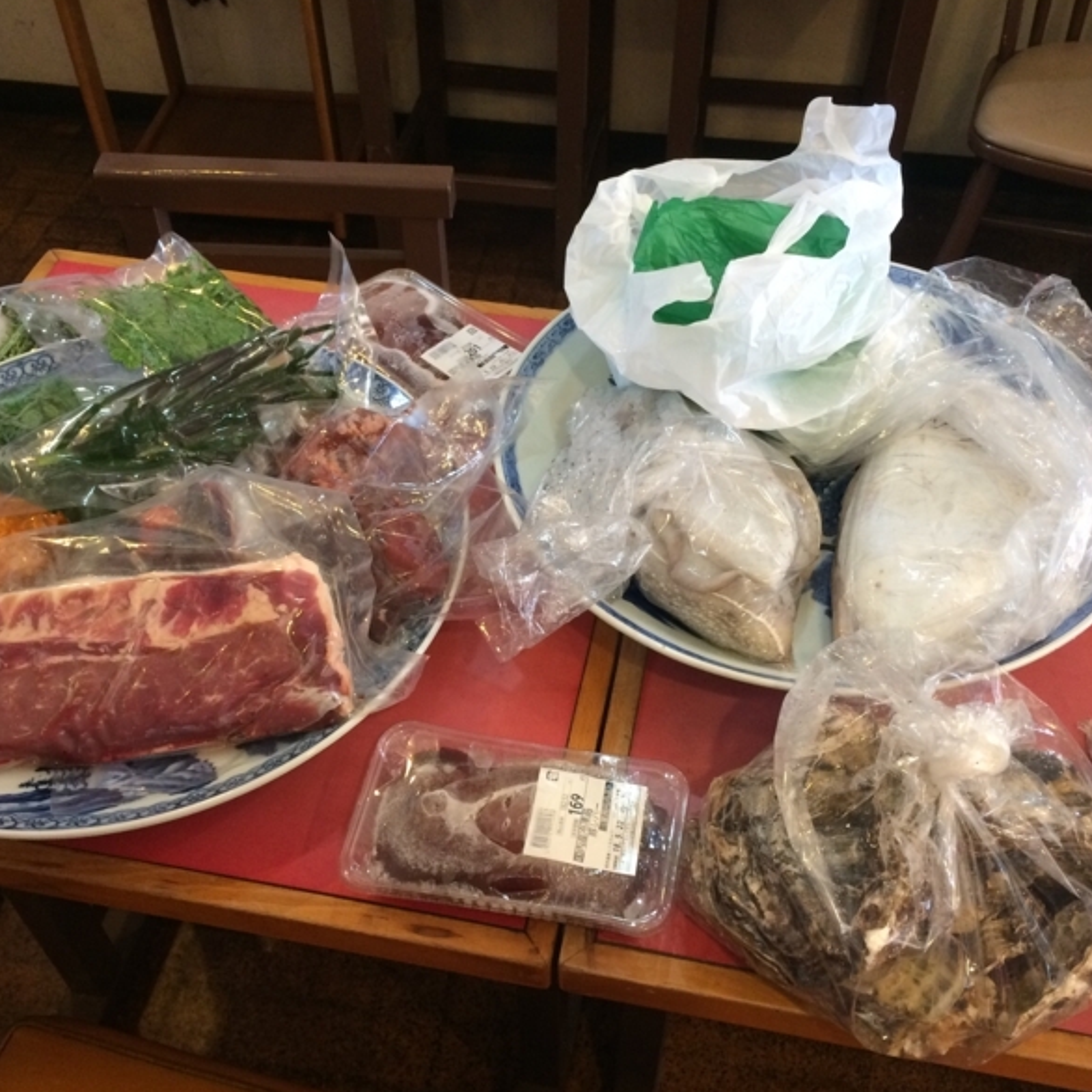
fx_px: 1249
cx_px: 555
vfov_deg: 47.2
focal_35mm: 35
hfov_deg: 47.2
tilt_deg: -50.2
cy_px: 550
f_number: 2.2
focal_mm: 4.15
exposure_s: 1/30
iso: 160
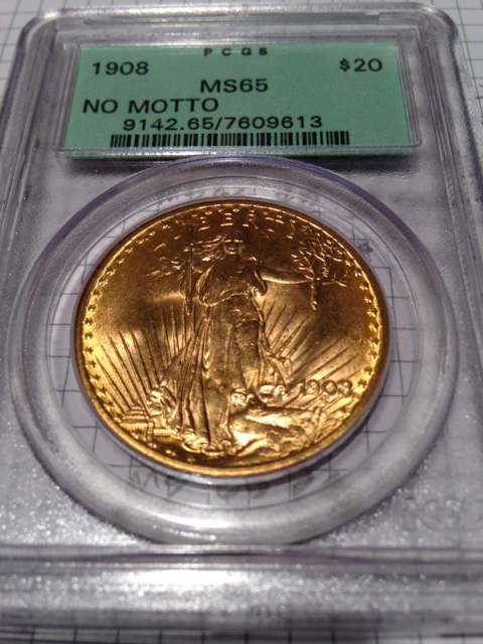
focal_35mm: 33
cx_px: 242
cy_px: 322
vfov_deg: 55.4
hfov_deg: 42.9
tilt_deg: -62.4
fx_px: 614
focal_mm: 4.12
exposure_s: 1/60
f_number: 2.4
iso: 50
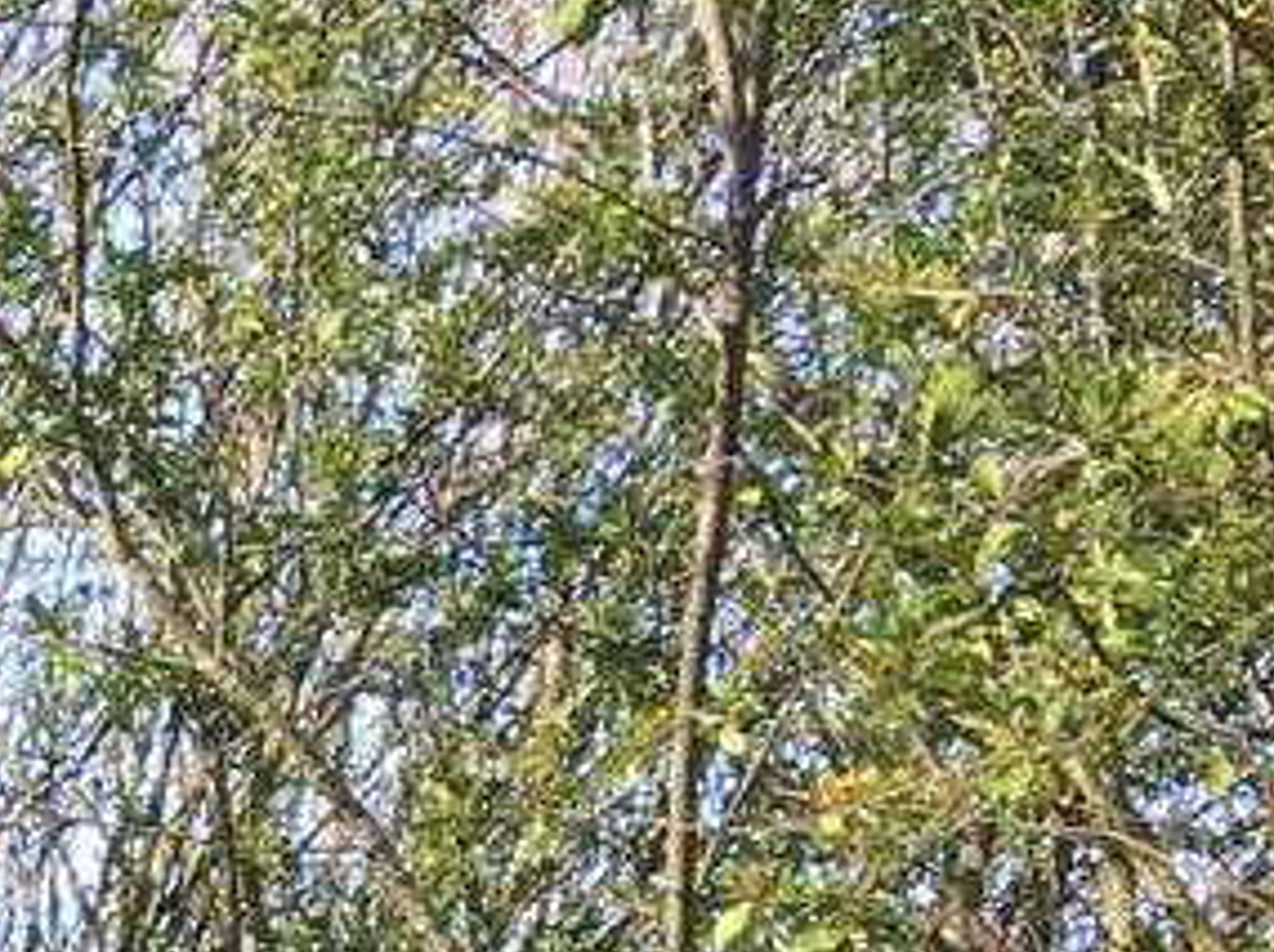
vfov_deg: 8.2
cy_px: 2422
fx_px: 5991
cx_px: -1493
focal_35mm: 163
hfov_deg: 10.8
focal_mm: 4.15
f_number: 2.2
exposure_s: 1/300
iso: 25
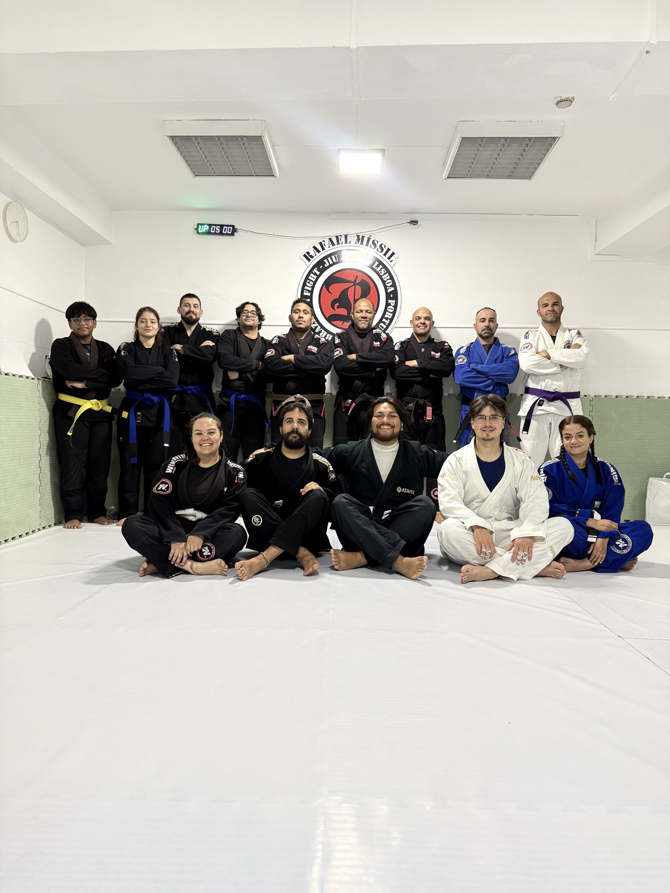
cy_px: 446
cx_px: 335
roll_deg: -1.2
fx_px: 619
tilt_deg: -1.7
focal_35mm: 24
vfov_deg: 71.6
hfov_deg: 56.8
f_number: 1.78
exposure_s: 1/50
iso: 500
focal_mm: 6.76
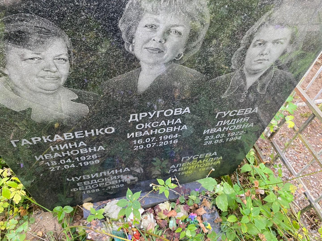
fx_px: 242
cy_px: 120
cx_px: 161
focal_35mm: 26
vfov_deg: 53.1
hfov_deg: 67.3
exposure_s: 1/62
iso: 125
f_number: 1.8
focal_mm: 4.25
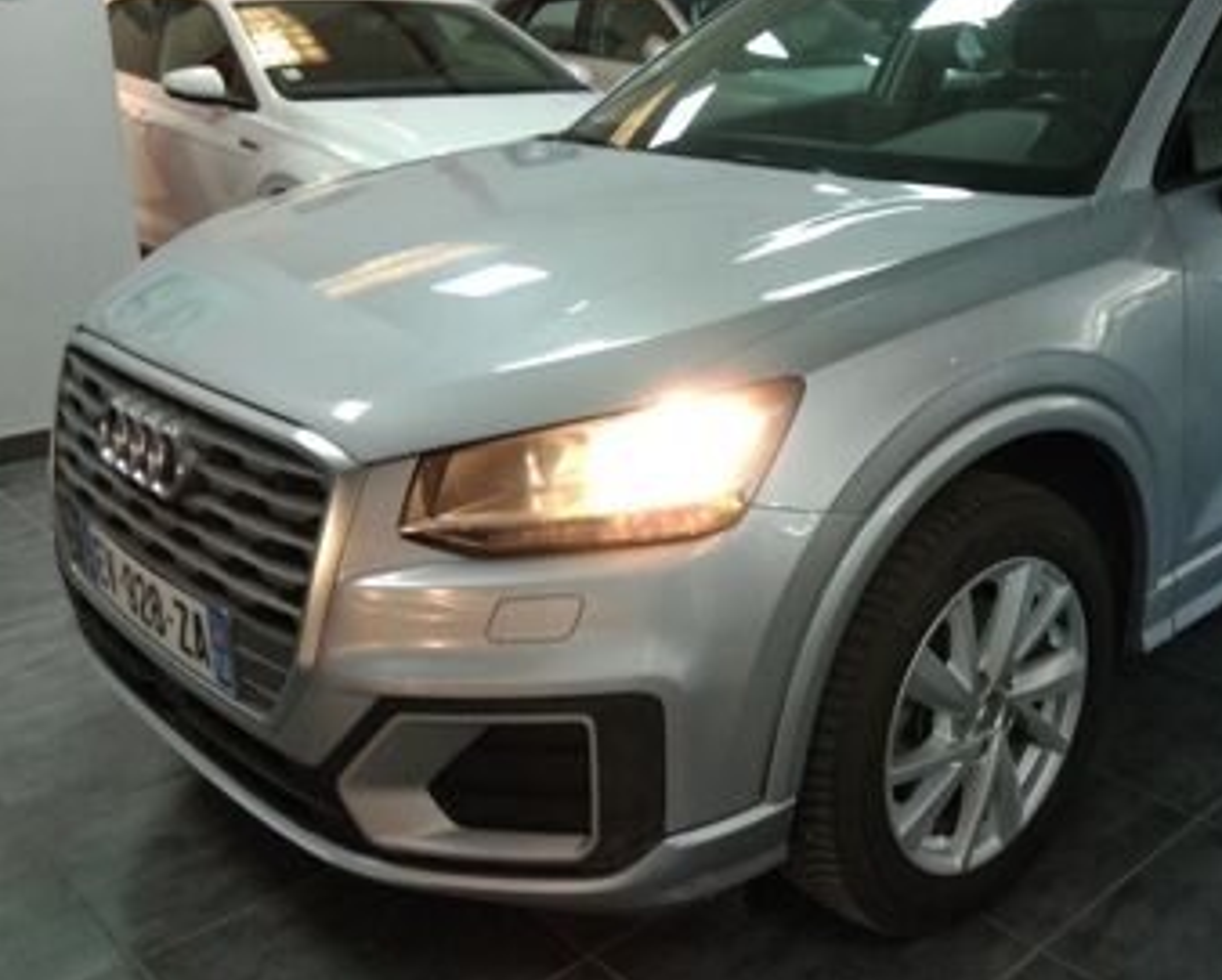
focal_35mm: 36
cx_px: 864
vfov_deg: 40.9
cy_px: 372
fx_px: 1303
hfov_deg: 48.9
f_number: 2
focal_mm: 3
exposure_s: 1/33
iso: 412
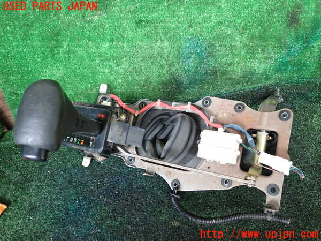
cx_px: 160
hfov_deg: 60.0
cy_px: 120
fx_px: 278
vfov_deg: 46.8
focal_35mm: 30
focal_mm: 5.4
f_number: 2.3
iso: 200
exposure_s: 1/30
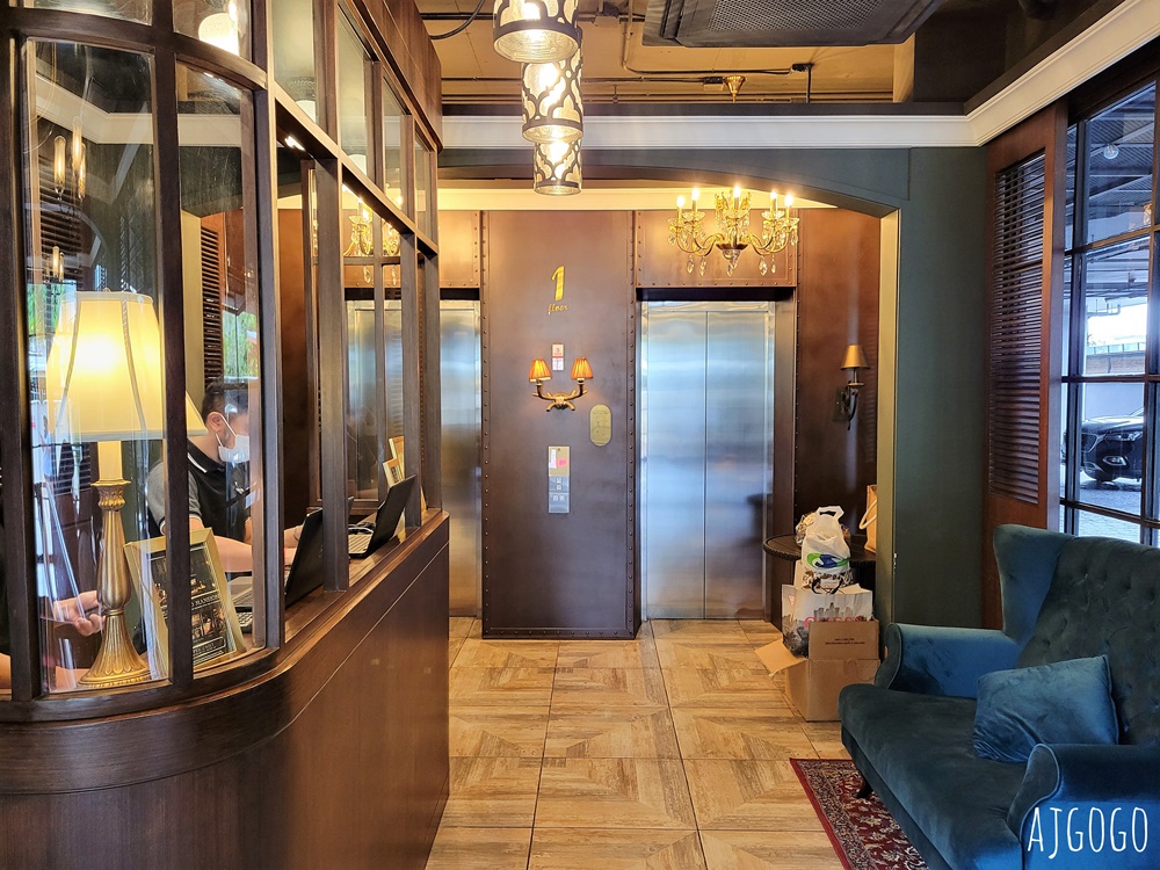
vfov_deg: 53.1
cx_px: 580
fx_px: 871
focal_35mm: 26
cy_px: 435
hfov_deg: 67.3
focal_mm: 5.4
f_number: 1.8
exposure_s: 1/50
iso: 640
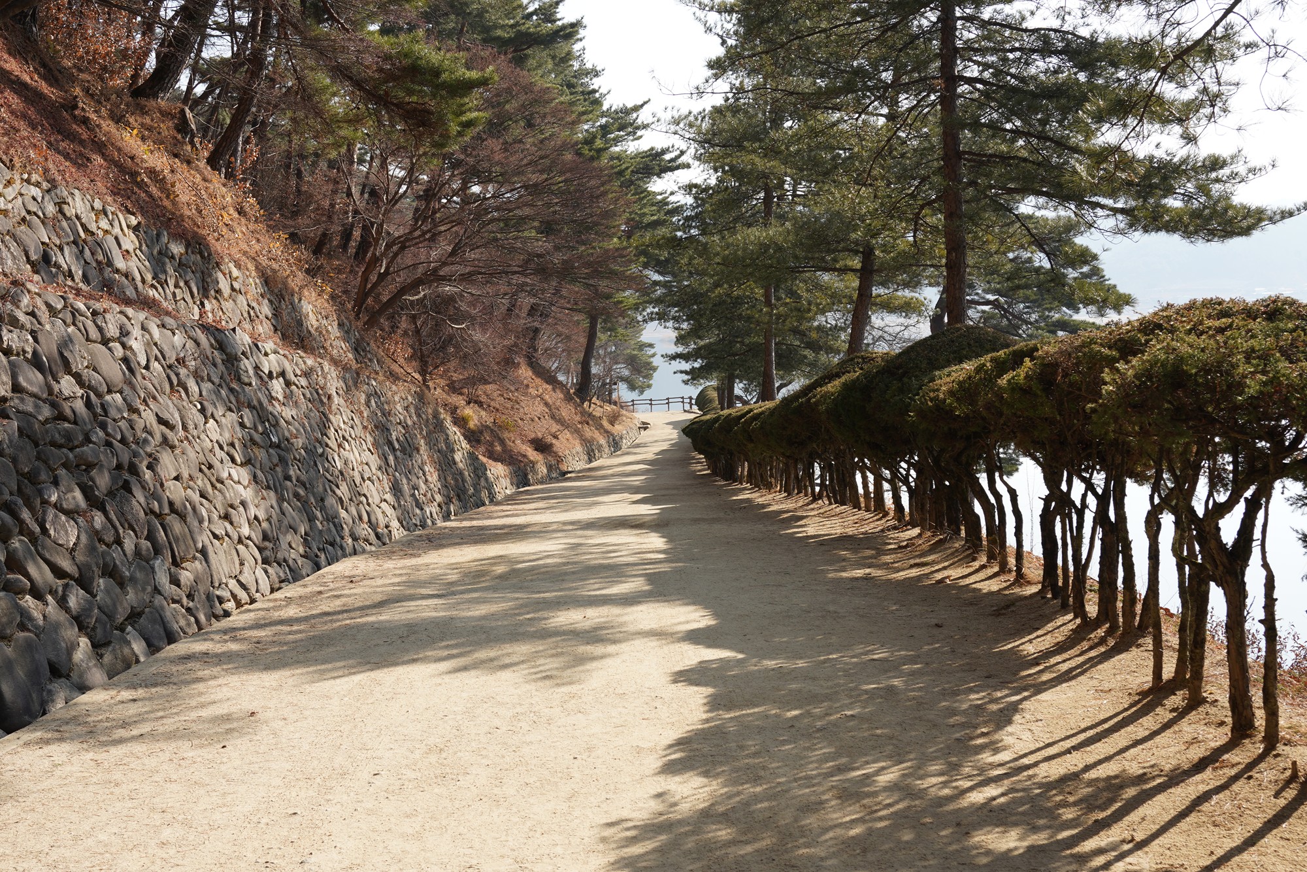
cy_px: 436
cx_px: 654
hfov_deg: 50.7
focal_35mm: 38
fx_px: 1380
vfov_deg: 35.1
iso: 100
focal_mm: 38
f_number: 9
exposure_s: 1/100
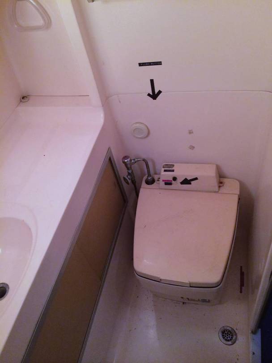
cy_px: 182
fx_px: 314
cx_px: 136
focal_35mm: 30
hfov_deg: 46.8
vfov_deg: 59.9
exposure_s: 1/30
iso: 320
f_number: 2.2
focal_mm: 4.12
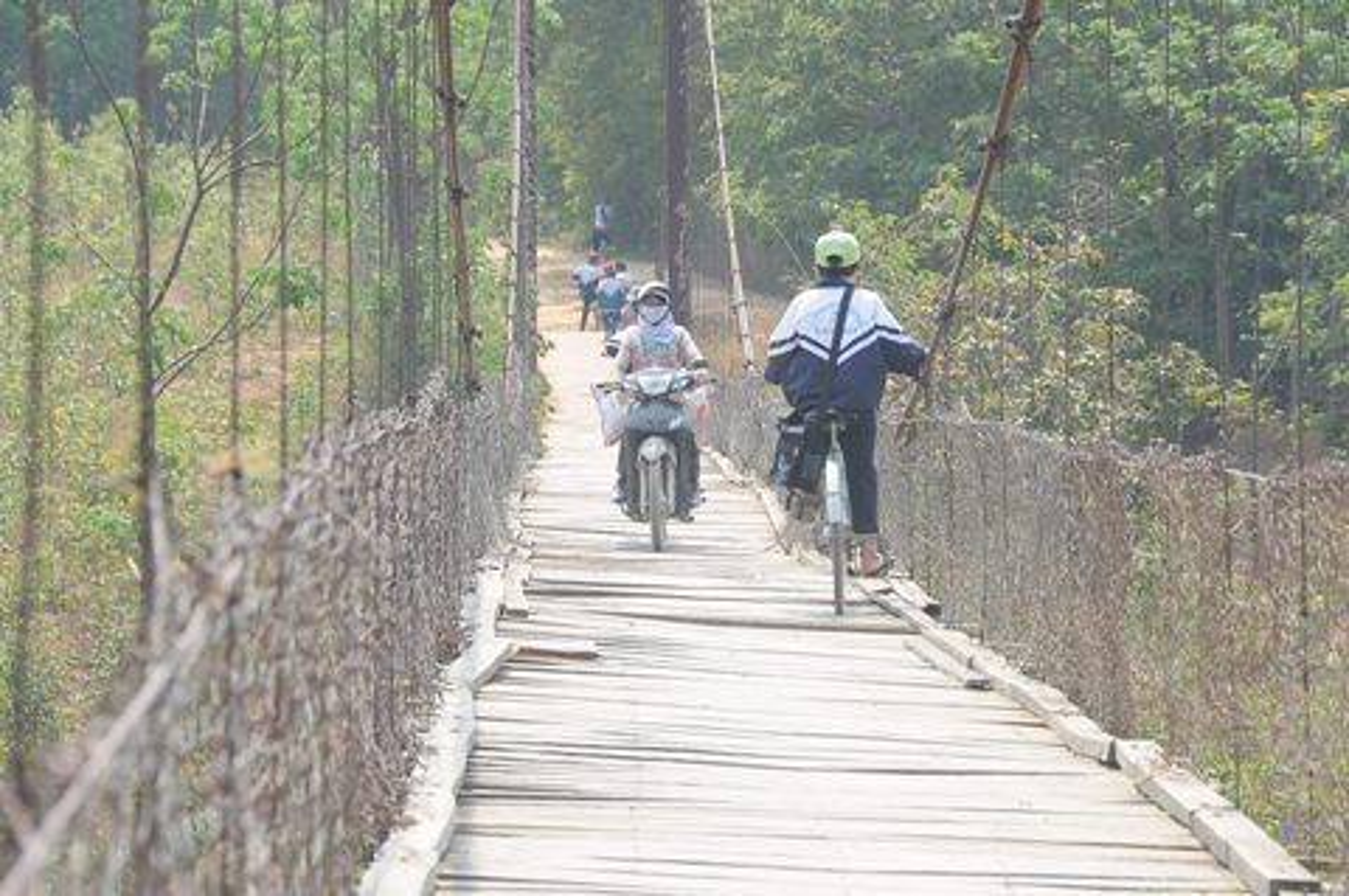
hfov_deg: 8.1
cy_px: 448
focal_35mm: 255
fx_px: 9545
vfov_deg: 5.4
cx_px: 674
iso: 200
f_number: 13
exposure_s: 1/125
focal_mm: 170
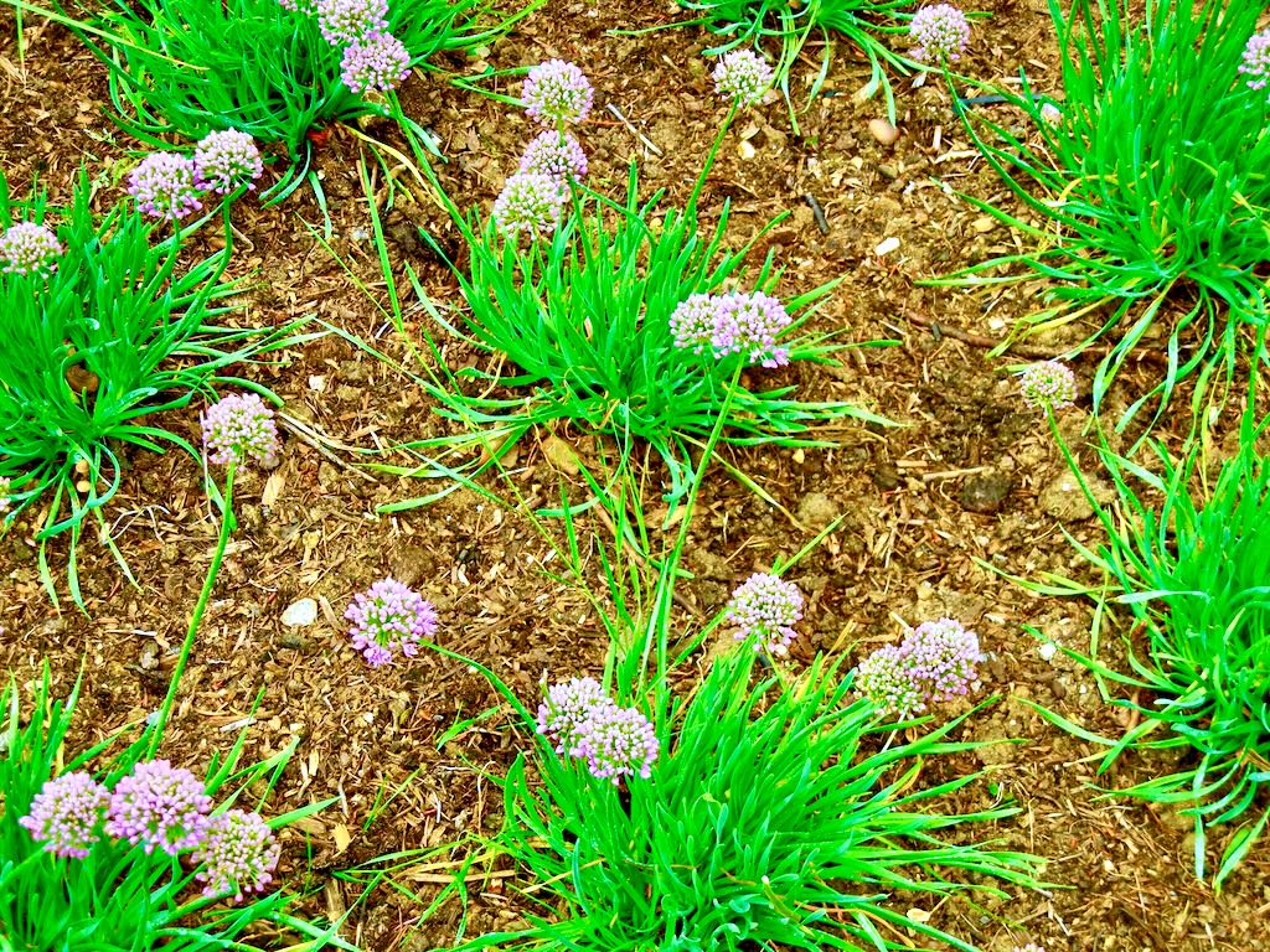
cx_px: 635
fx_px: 2825
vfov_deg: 19.1
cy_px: 476
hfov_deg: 25.3
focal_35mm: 77
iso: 160
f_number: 4.3
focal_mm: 13.9
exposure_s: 1/130
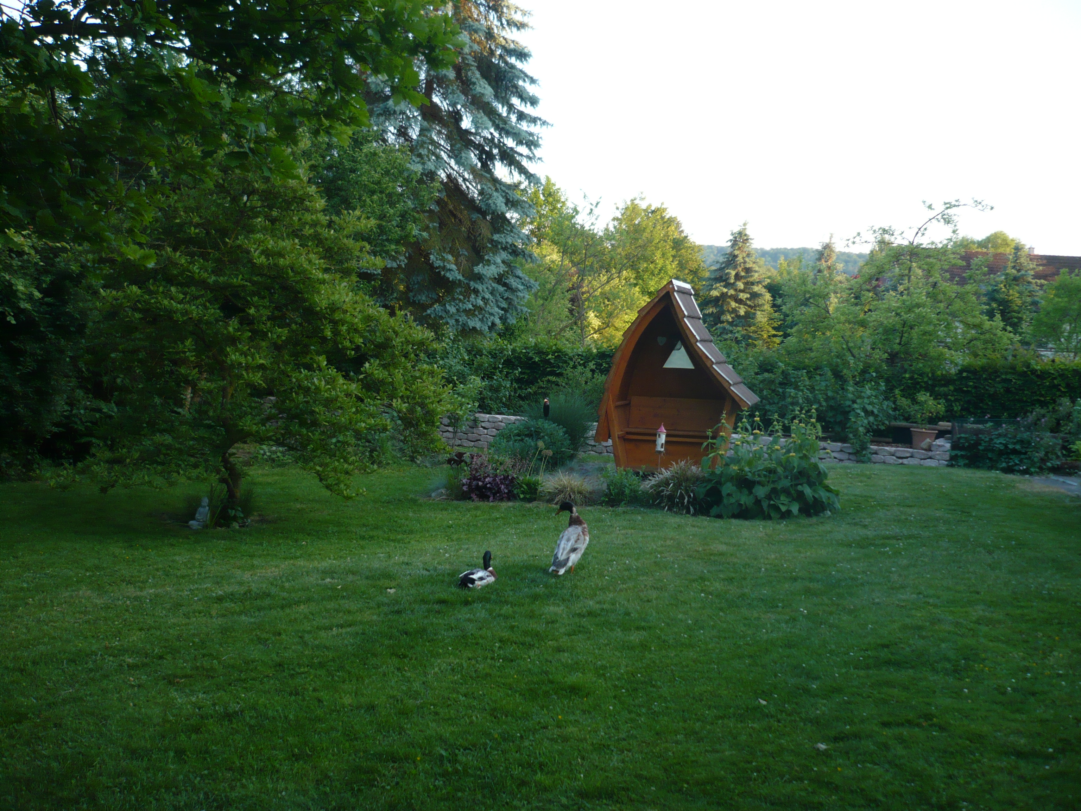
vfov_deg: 40.7
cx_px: 540
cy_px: 406
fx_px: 1093
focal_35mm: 35
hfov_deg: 52.6
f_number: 2.8
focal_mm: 5.8
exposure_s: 1/125
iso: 125
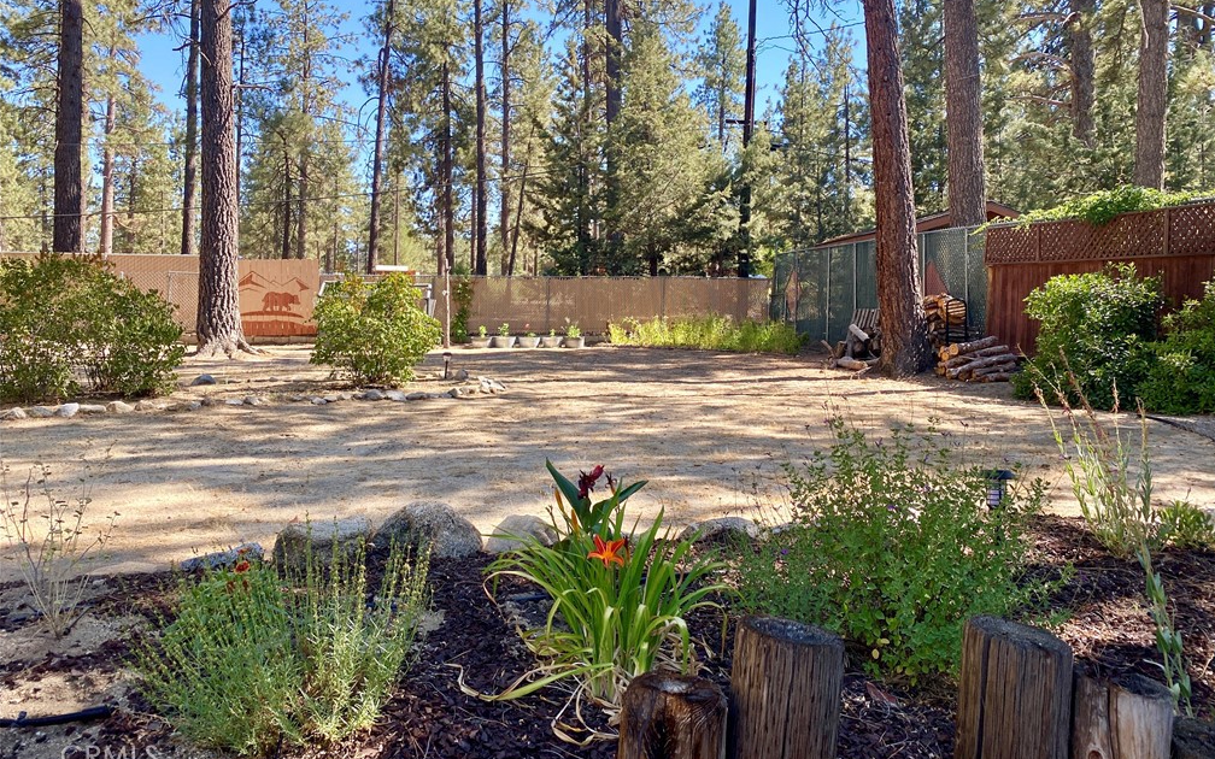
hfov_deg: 66.5
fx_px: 927
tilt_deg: +2.4
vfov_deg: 44.4
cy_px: 311
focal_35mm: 28
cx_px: 616
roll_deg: -0.5
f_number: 1.8
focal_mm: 4.25
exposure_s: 1/620
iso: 32
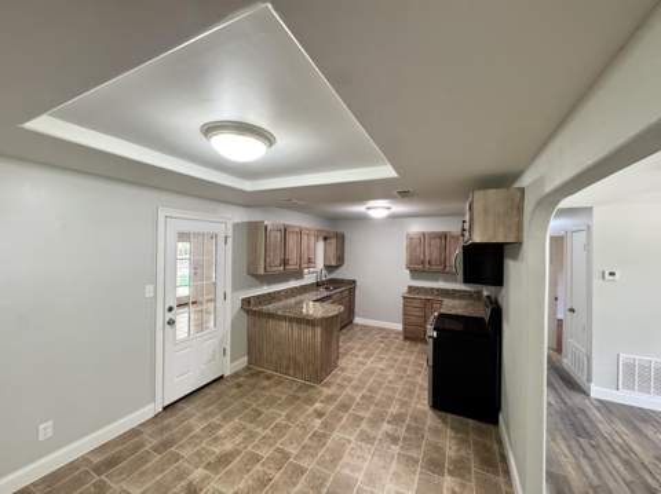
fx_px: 267
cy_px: 247
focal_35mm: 14
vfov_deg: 85.6
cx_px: 330
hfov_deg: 102.1
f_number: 2.2
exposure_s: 1/60
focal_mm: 2.22
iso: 320
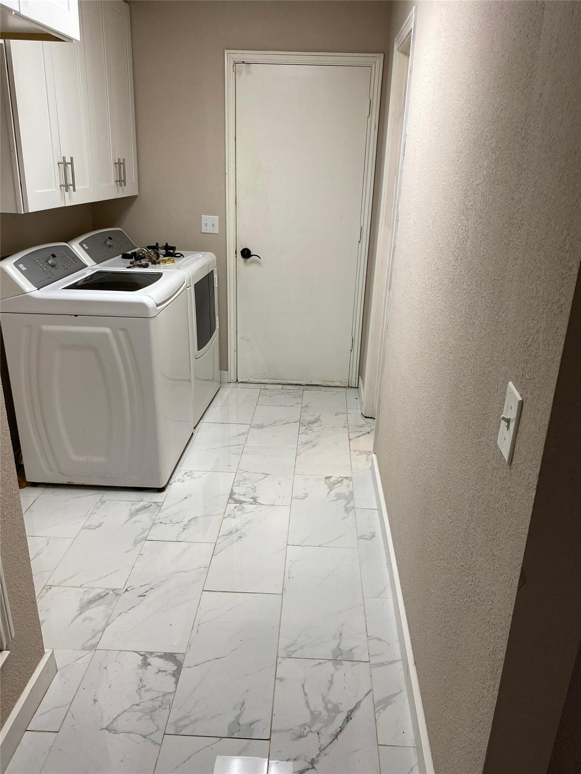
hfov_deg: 53.1
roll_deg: -2.0
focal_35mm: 26
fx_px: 582
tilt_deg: -21.0
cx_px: 290
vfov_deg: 67.3
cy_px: 387
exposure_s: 1/120
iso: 80
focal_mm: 4.25
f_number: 1.8
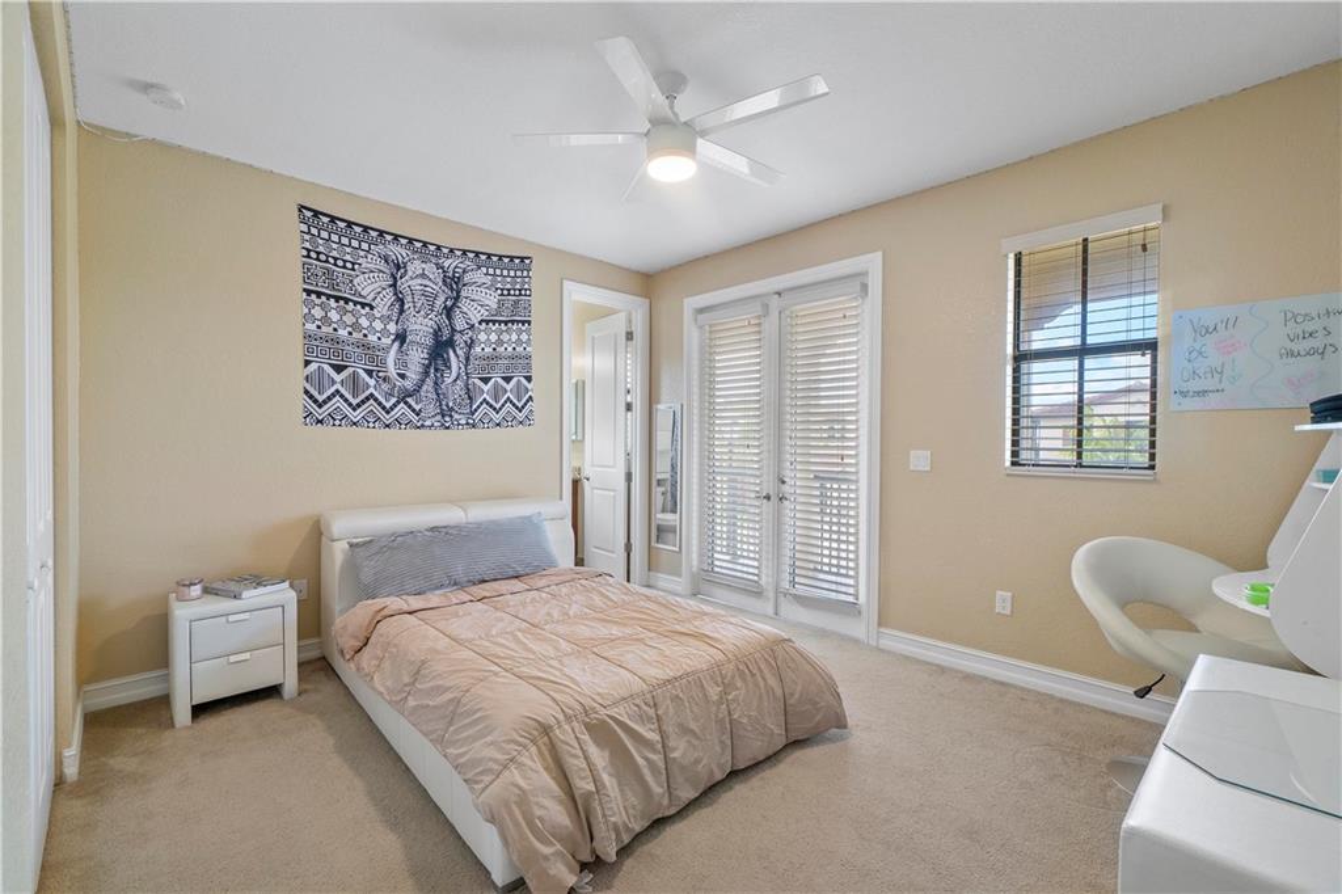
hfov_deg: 100.4
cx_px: 671
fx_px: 559
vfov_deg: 77.3
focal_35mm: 15
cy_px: 447
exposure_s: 1/4
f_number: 11
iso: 160
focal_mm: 10
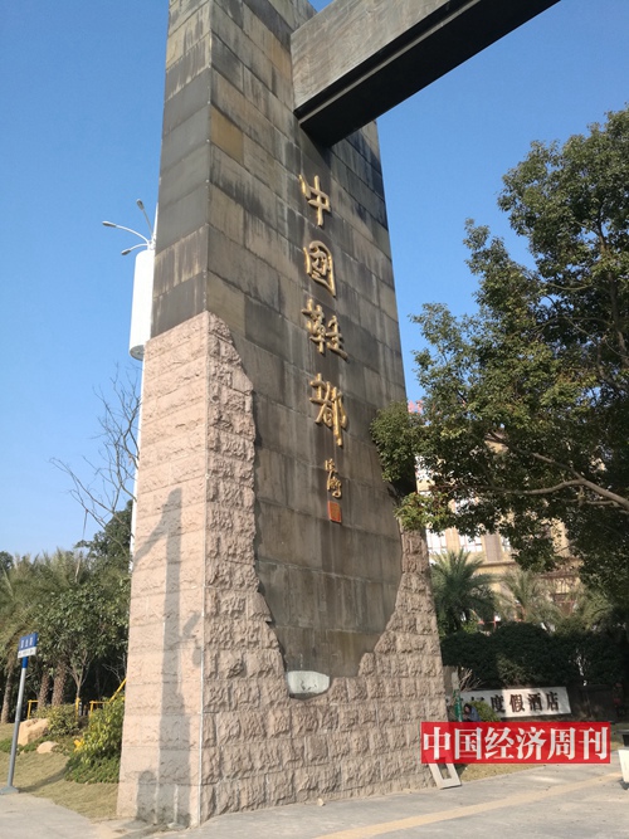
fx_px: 654
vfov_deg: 65.3
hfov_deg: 51.3
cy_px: 420
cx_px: 314
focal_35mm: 27
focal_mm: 4.04
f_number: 2
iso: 50
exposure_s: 1/590
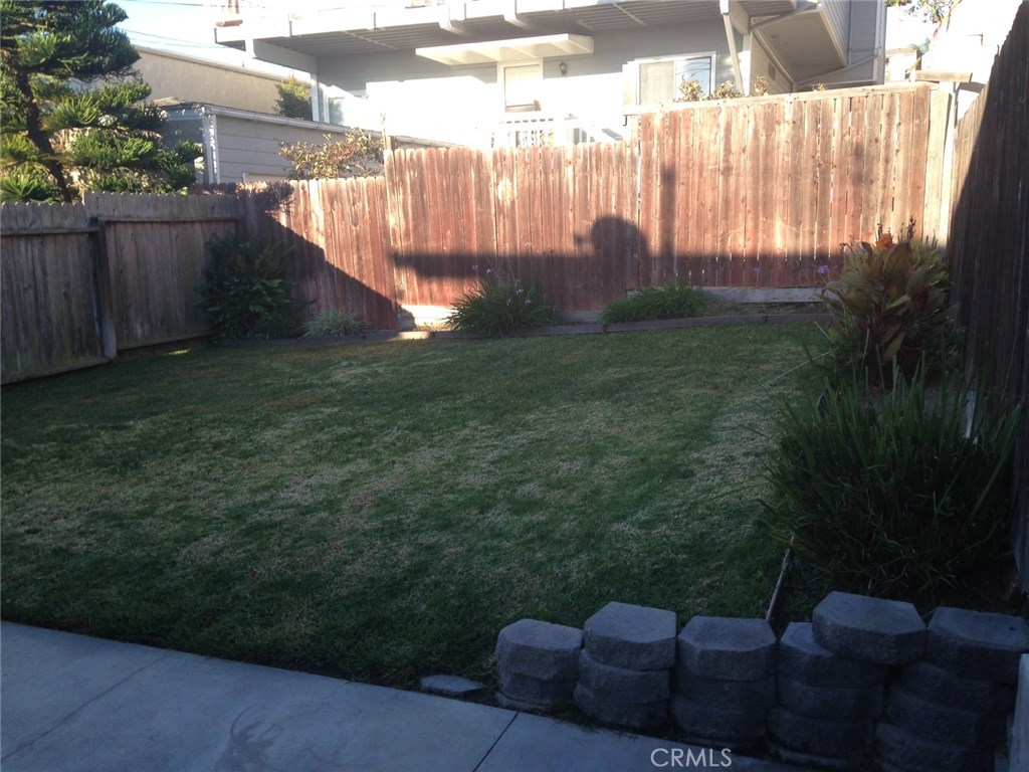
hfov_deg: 55.4
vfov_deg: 42.9
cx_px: 514
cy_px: 386
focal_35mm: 33
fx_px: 981
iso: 50
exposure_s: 1/304
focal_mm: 4.12
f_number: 2.4
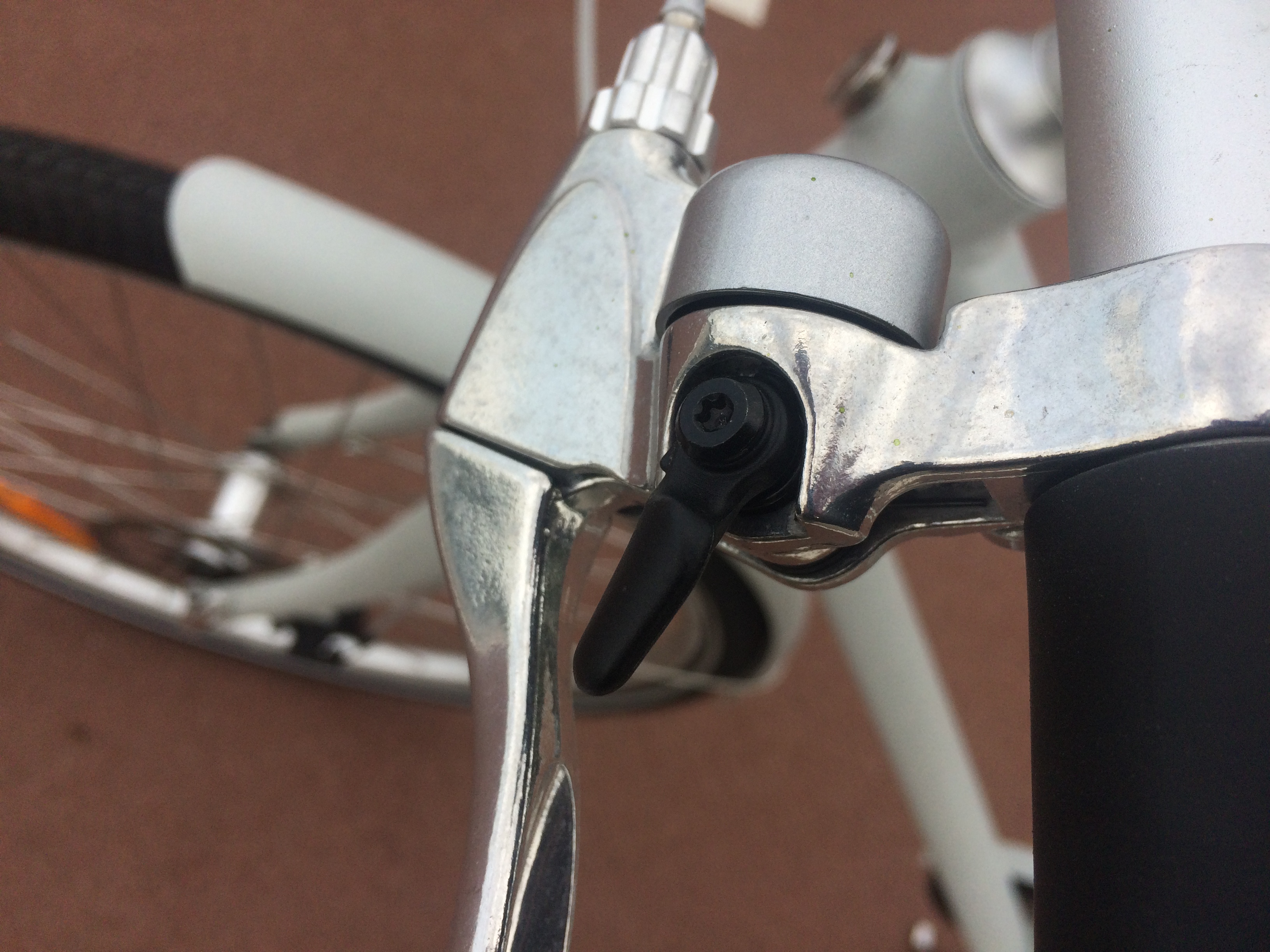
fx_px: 1064
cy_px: 476
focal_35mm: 29
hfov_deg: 61.7
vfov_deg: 48.2
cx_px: 635
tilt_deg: -59.3
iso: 32
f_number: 2.2
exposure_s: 1/1866
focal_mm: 4.15
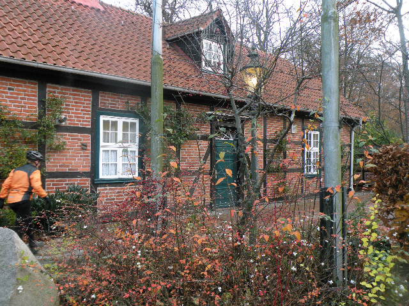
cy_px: 153
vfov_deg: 42.9
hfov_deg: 55.4
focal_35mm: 33
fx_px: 390
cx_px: 204
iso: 191
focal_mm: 5.8
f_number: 3.2
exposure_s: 1/60
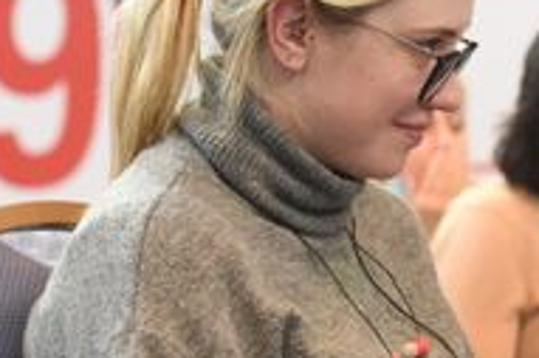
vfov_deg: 5.3
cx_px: 793
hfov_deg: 7.9
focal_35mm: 257
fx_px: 3844
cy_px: 130
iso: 11400
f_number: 4.5
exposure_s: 1/320
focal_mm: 70
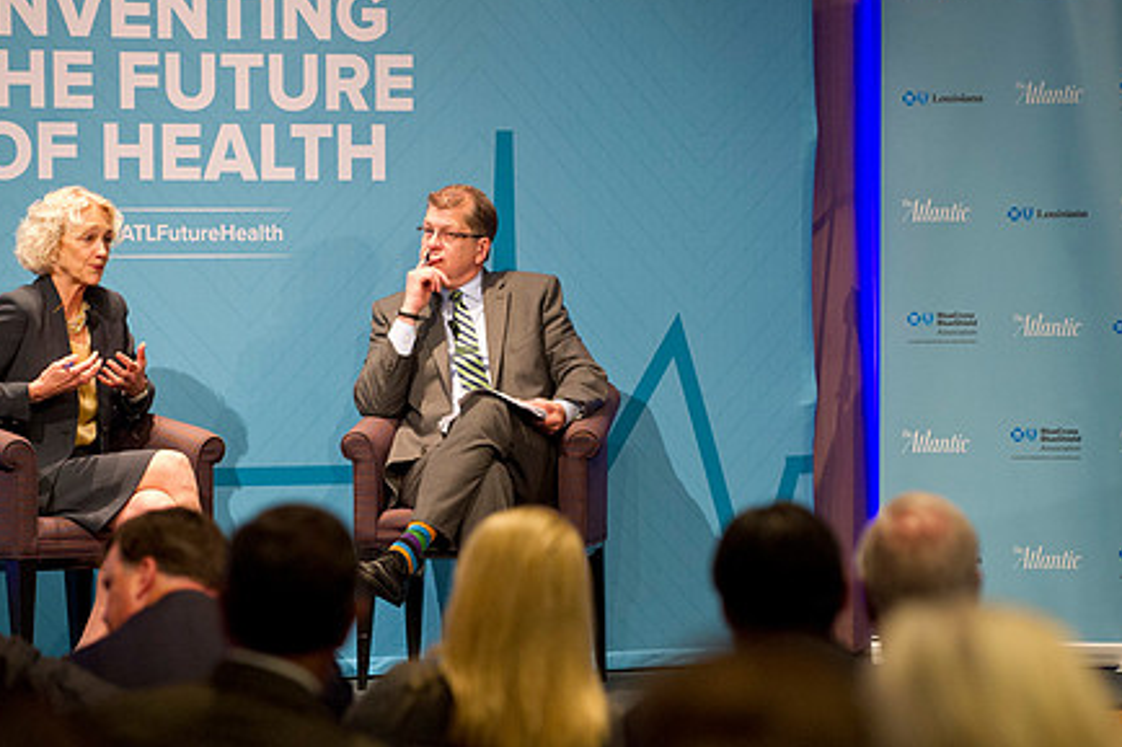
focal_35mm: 207
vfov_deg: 6.6
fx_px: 6449
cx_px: 545
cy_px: 398
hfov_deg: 9.9
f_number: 3.2
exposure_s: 1/200
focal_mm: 155
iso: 2500
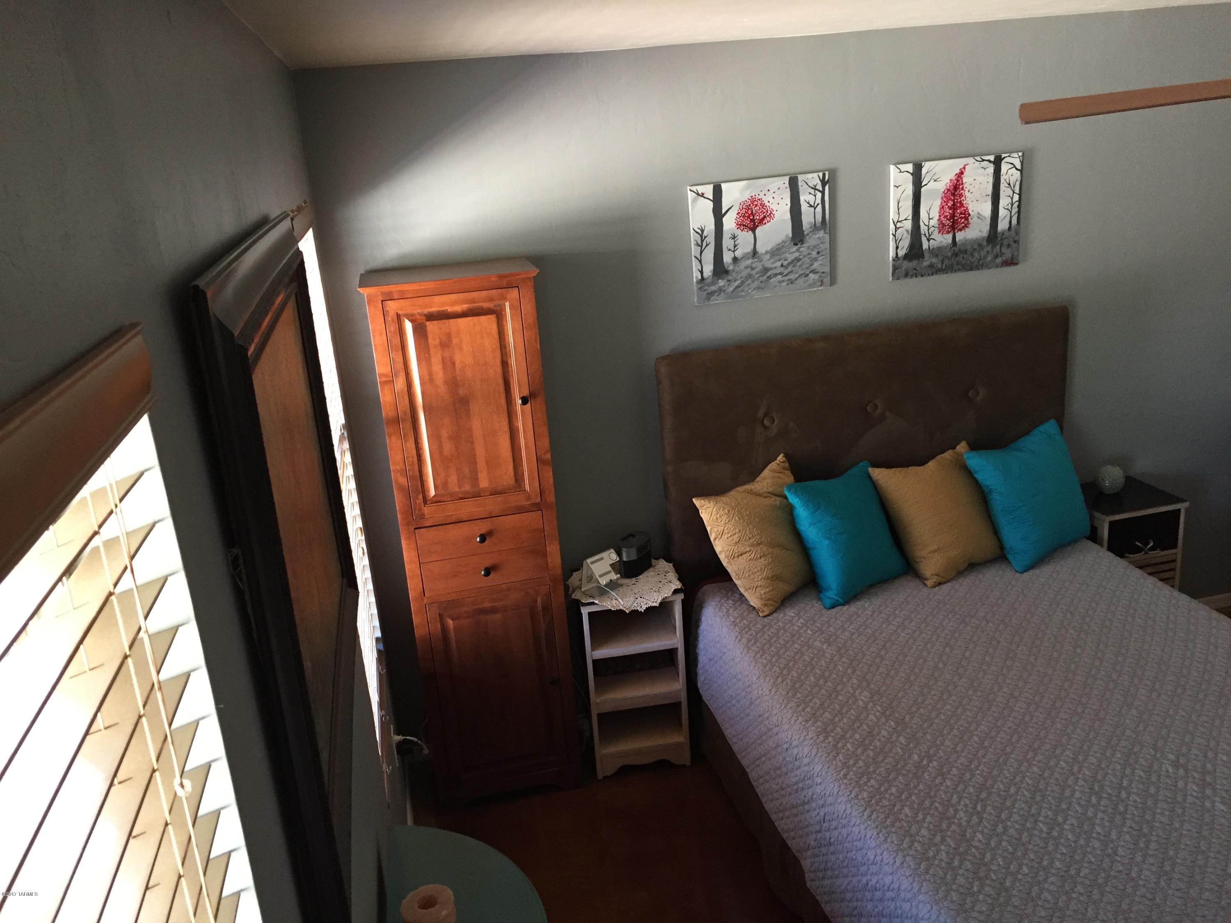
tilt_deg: -17.3
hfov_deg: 61.7
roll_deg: +4.5
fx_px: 1031
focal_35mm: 29
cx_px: 616
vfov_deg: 48.2
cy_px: 462
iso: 160
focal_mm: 4.15
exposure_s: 1/30
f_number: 2.2
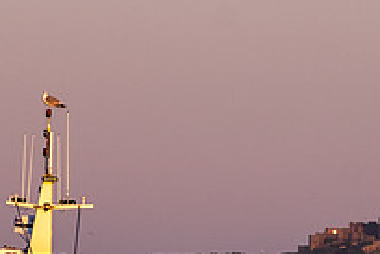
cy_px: 325
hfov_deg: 2.8
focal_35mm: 745
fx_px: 7869
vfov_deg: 1.8
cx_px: 319
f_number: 8
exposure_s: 1/180
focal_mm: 164
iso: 250
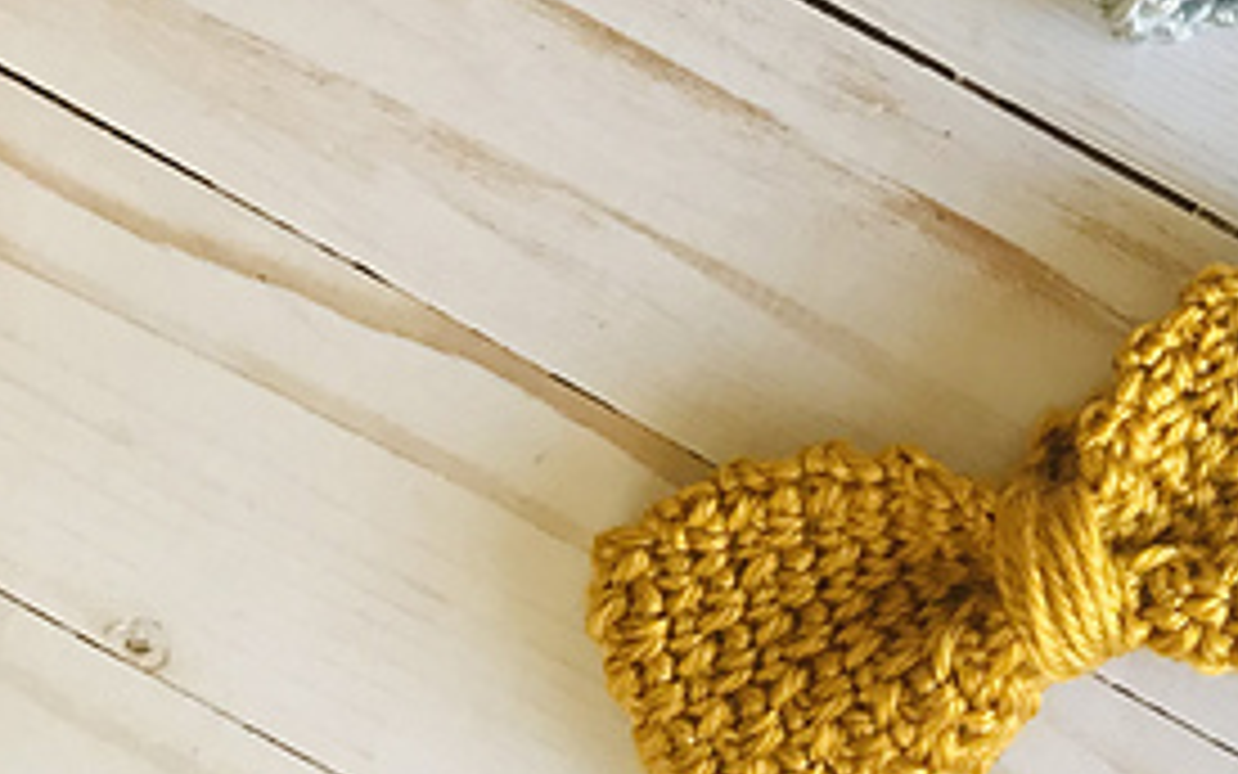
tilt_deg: -86.5
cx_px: 1432
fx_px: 2329
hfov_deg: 26.8
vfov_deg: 18.8
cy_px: 198
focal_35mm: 69
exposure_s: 1/30
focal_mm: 3.99
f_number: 1.8
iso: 25
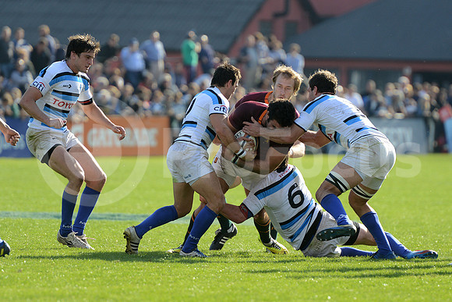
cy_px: 151
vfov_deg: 5.1
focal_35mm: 270
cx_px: 226
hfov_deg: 7.6
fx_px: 3391
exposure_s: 1/800
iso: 500
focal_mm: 270
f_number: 4
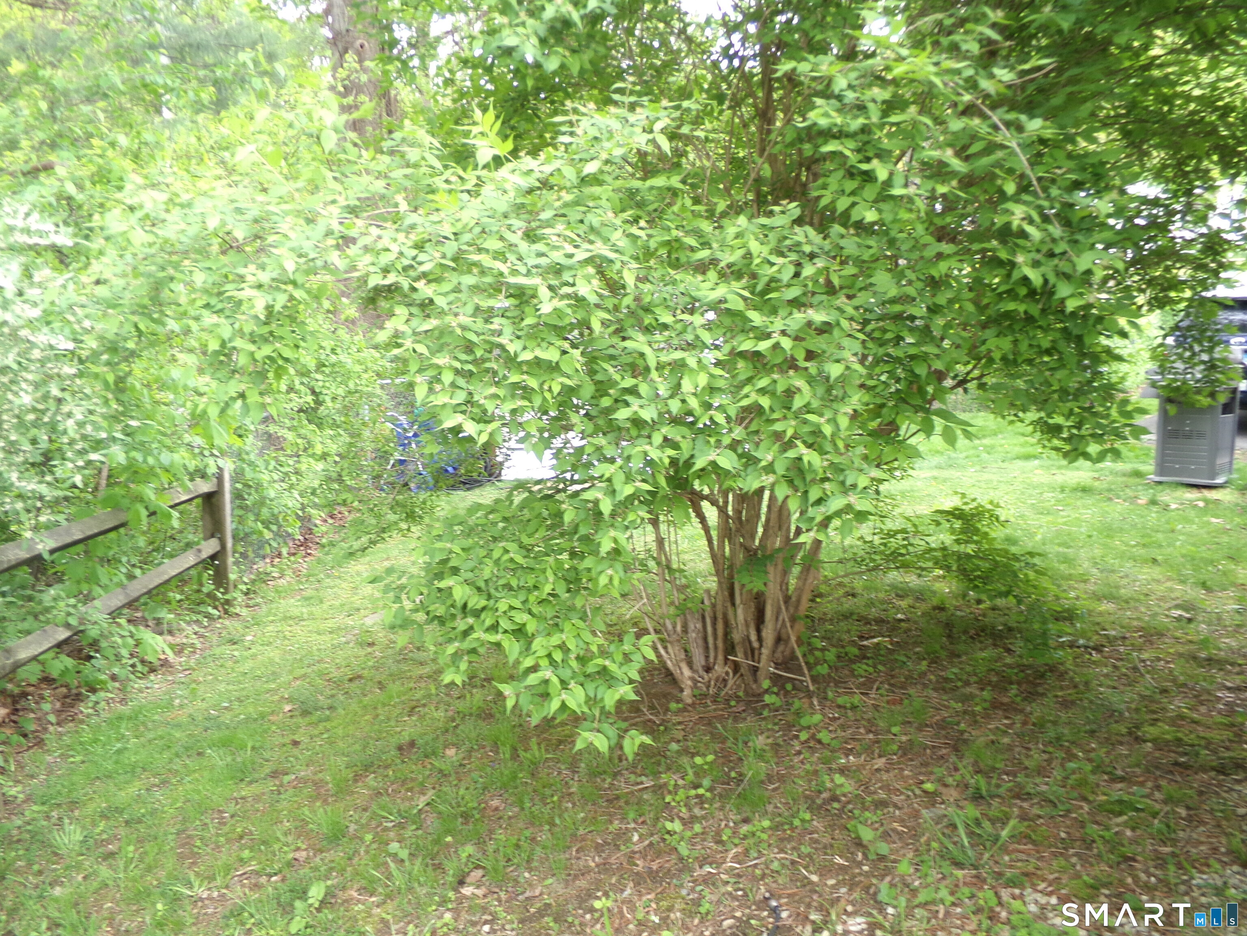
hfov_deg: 63.4
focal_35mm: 28
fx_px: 1009
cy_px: 468
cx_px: 624
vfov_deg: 49.7
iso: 156
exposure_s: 1/34
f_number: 3.8
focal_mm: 5
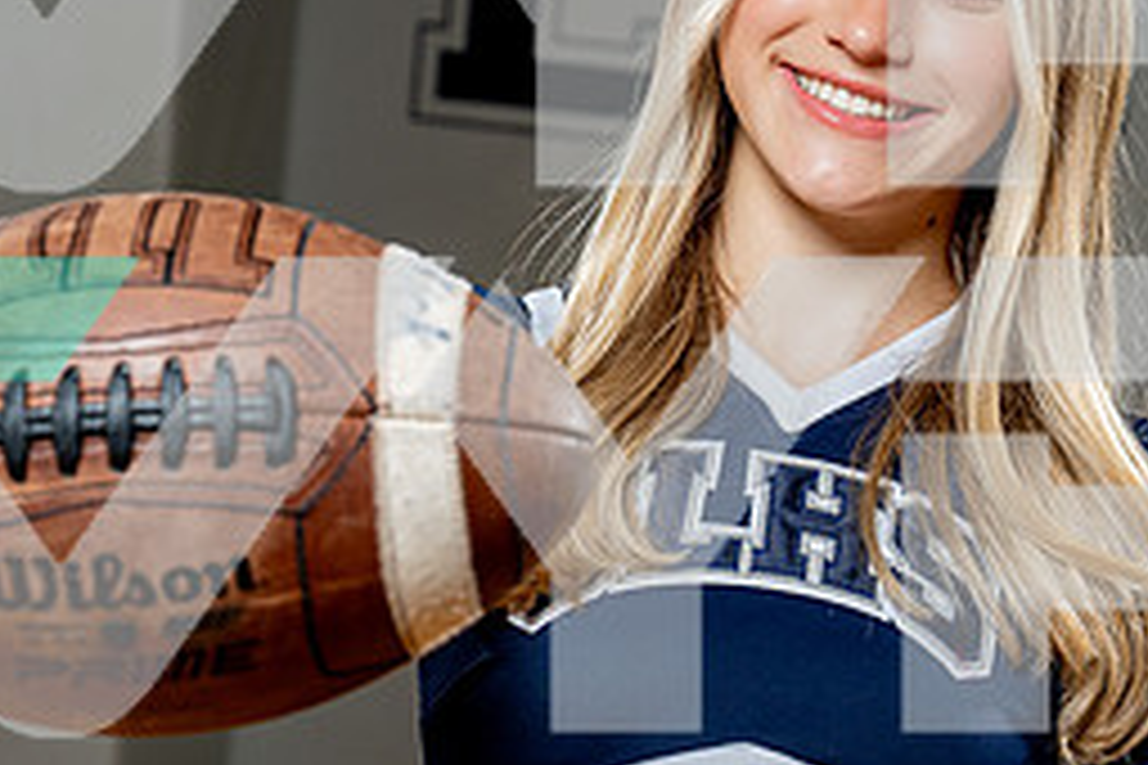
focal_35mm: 160
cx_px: 793
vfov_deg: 8.6
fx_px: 5102
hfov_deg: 12.8
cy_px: 493
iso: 250
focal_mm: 64
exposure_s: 1/250
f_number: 5.6
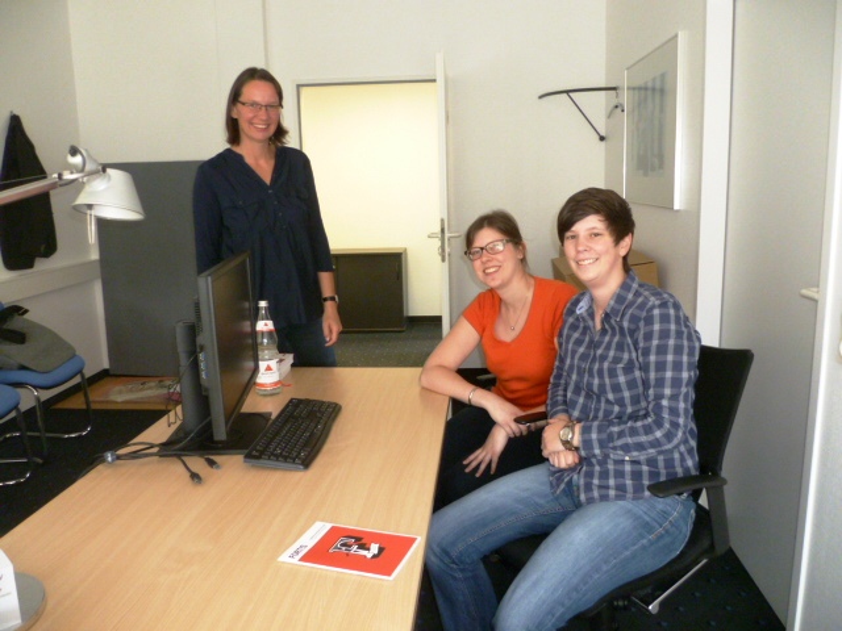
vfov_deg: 49.7
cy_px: 316
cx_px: 421
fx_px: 681
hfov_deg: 63.4
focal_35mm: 28
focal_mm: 5
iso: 400
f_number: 2.8
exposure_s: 1/30
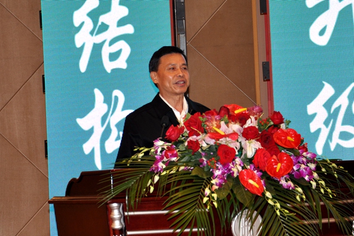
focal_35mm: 72
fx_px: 707
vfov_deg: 18.9
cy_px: 118
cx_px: 177
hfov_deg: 28.1
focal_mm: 48
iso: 320
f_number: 4.8
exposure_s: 1/60
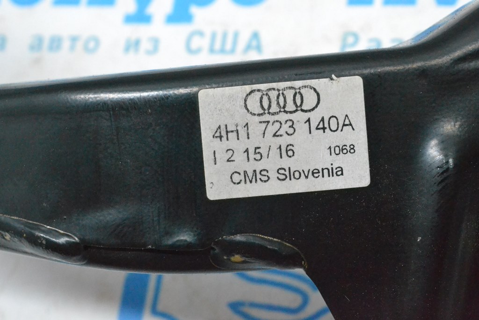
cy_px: 160
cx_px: 240
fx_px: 1098
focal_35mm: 82
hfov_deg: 24.6
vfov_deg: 16.6
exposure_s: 1/100
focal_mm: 55
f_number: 13
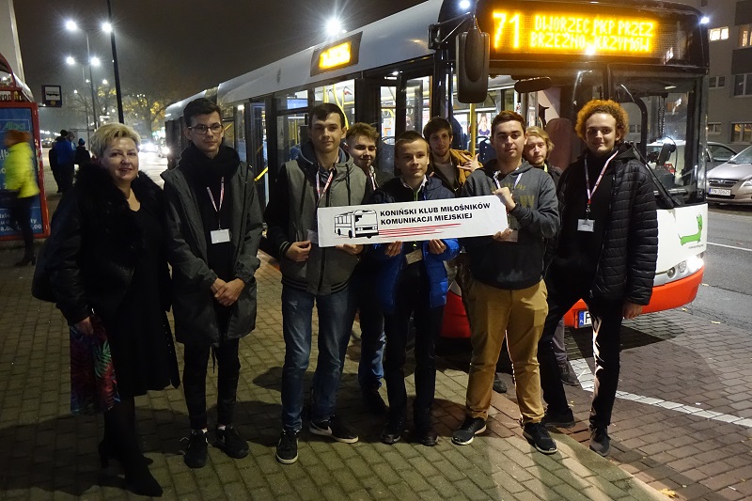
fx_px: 647
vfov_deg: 42.3
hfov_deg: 60.3
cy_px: 250
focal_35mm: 31
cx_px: 376
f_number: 2.8
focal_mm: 11.35
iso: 3200
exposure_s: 1/13
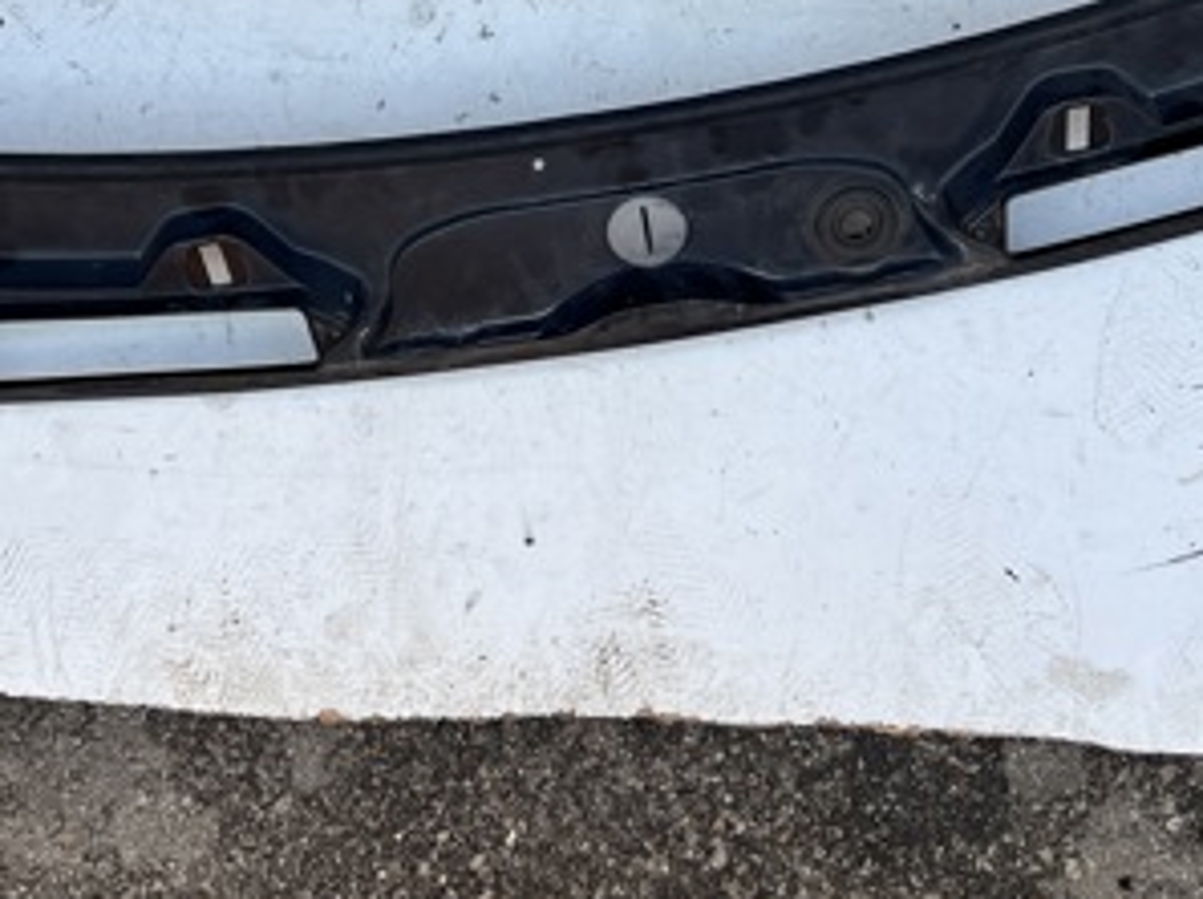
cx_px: 579
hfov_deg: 34.4
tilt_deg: -74.1
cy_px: 180
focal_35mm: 56
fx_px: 1944
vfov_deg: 25.6
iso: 50
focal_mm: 5.7
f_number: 1.5
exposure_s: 1/533
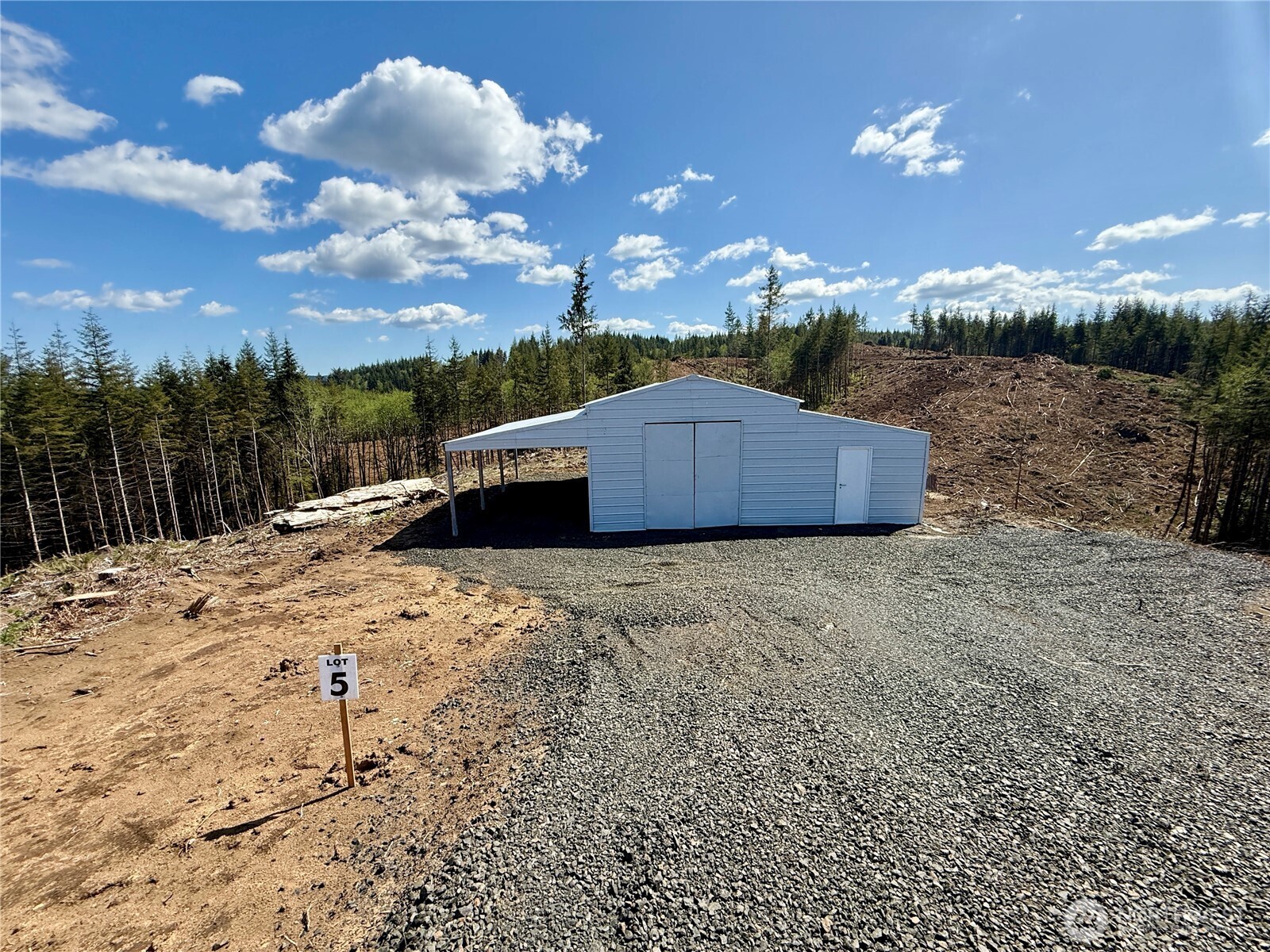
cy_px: 476
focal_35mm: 14
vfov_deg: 85.7
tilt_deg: -9.3
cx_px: 635
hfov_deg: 102.1
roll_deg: +1.1
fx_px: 514
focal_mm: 2.22
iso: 50
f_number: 2.2
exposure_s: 1/1795
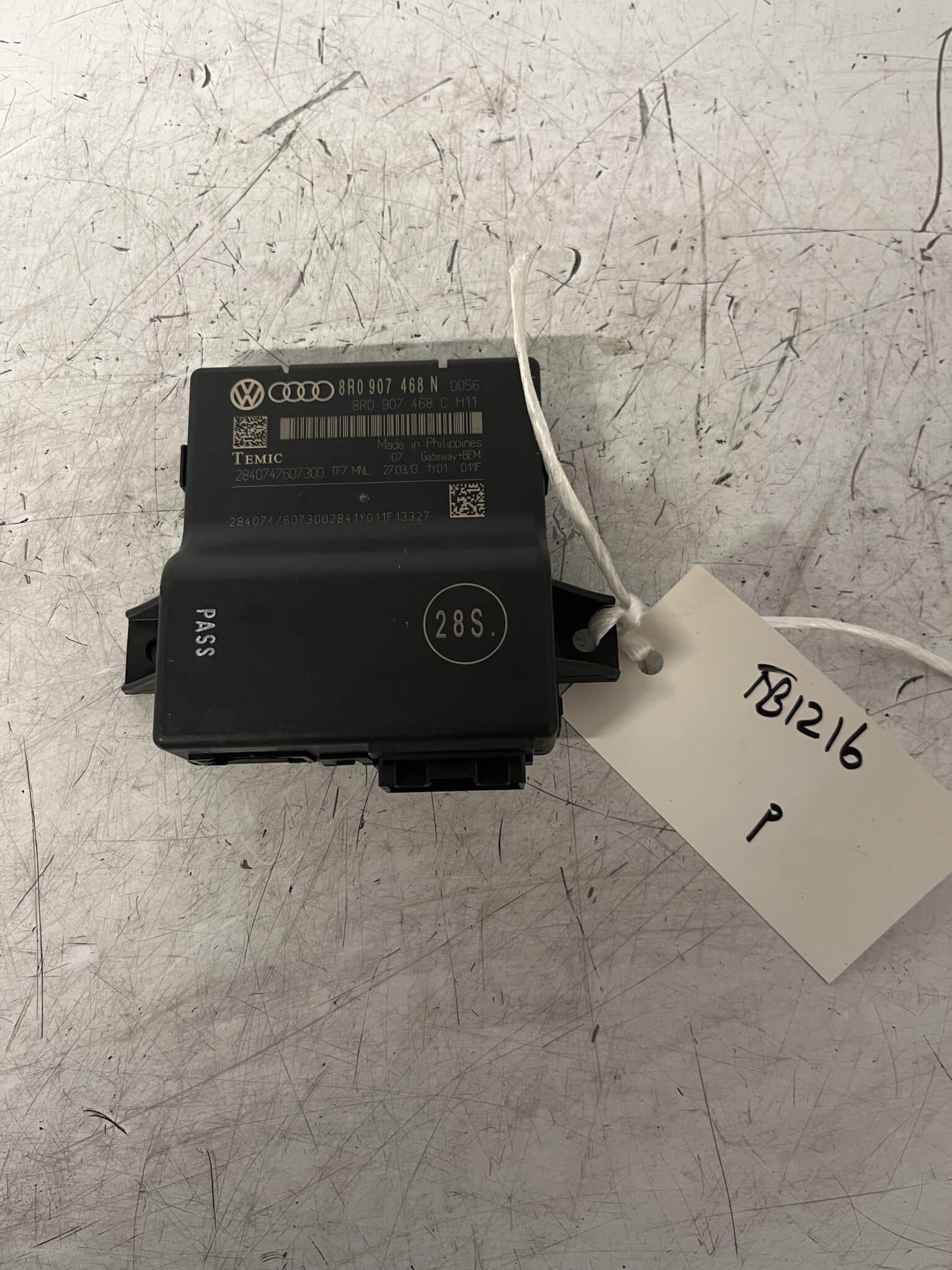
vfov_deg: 67.3
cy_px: 635
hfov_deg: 53.1
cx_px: 476
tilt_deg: -78.0
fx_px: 953
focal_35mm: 26
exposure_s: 1/50
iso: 160
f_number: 1.6
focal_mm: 5.1
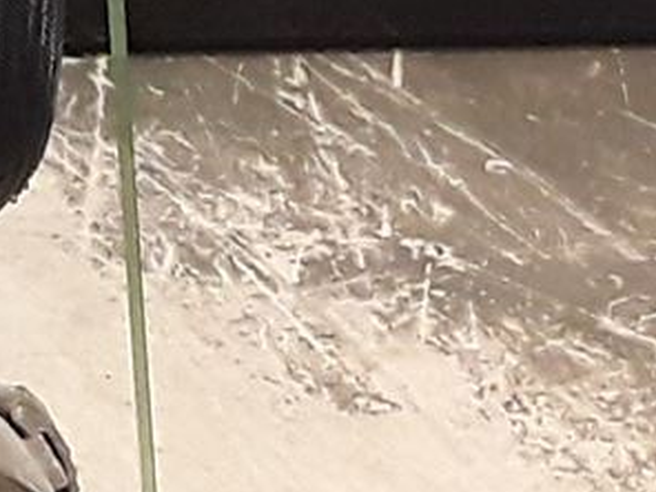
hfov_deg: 9.2
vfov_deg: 7.6
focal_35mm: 194
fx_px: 3676
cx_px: -895
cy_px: 122
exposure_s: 1/50
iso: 200
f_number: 1.9
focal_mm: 2.91
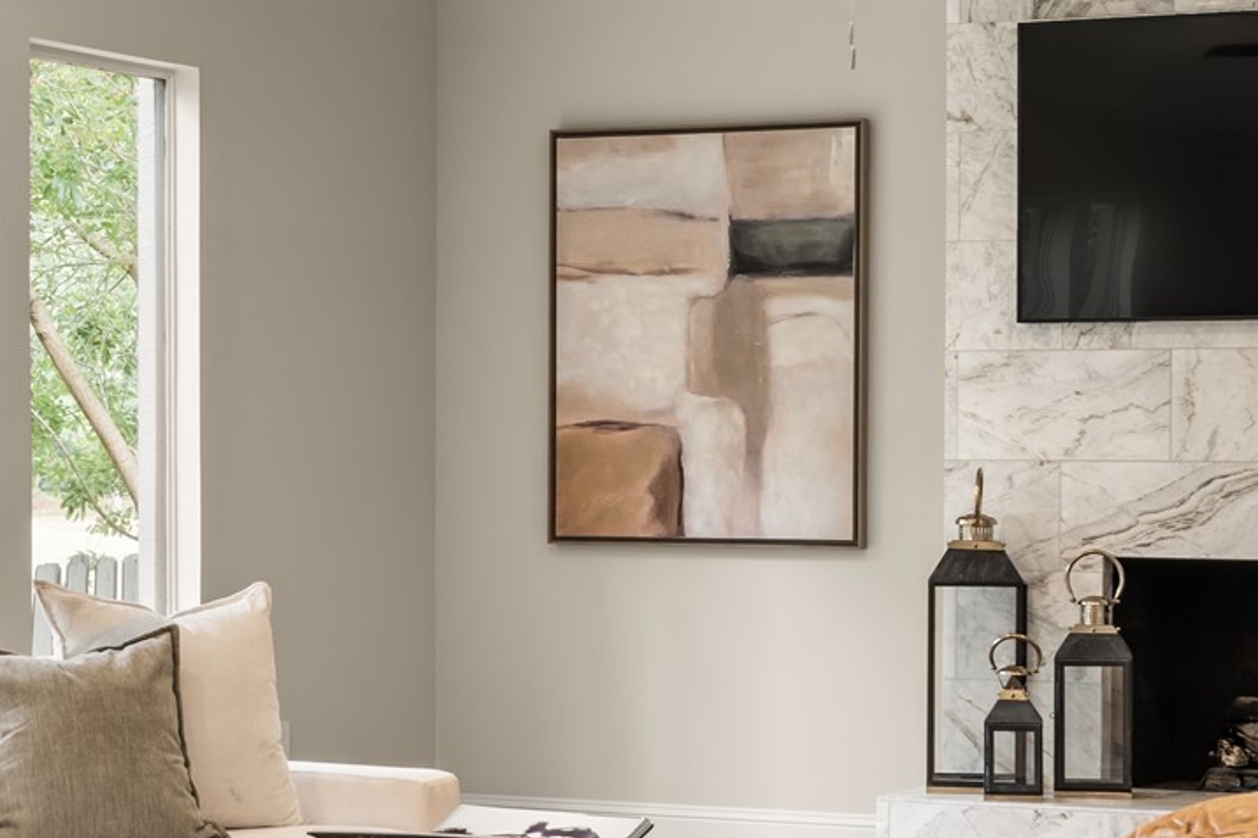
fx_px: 3704
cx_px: 449
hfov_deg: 19.2
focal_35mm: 106
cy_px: 444
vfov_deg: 12.9
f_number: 9
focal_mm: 35
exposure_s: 2
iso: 200
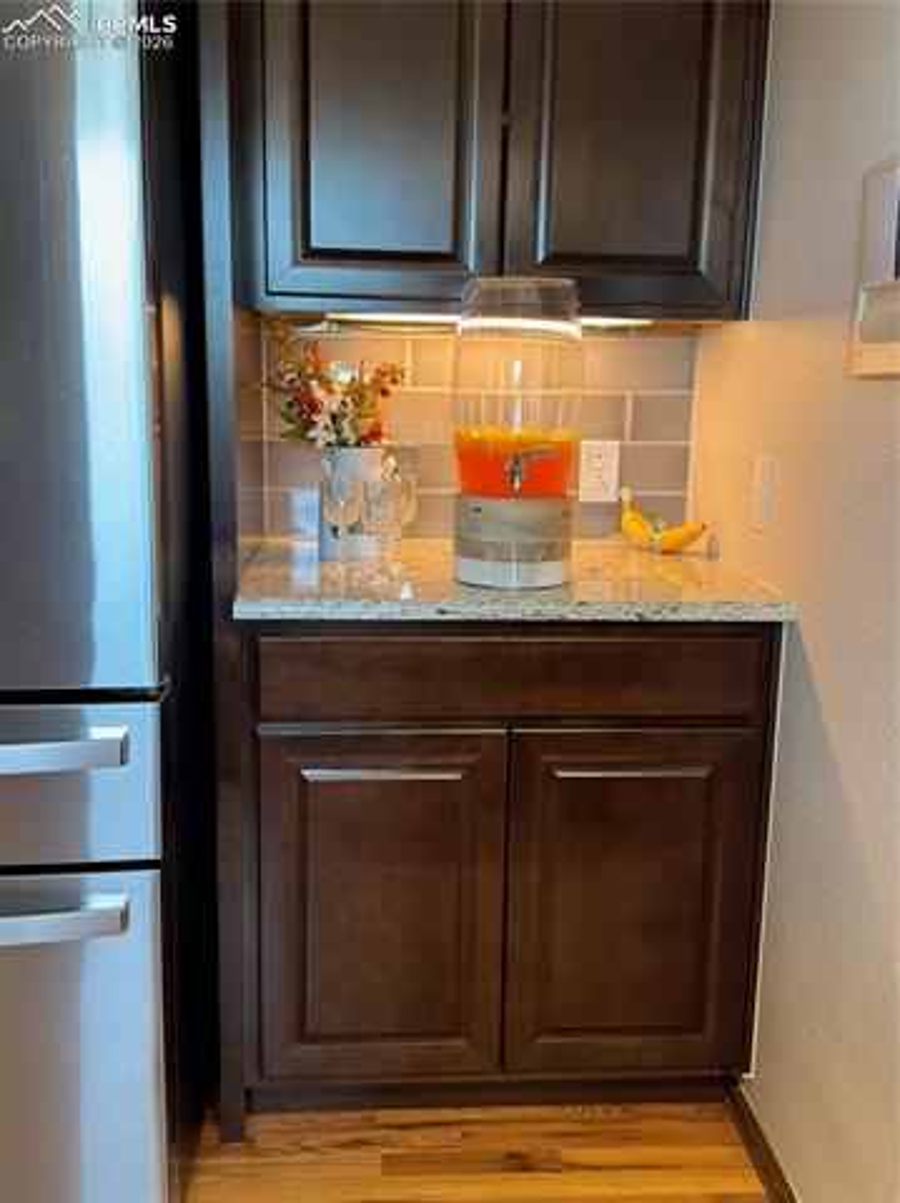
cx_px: 450
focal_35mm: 35
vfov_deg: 52.7
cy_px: 602
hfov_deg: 40.6
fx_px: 1215
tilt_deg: -11.4
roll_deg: -0.9
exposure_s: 1/60
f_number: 1.78
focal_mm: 6.76
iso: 160
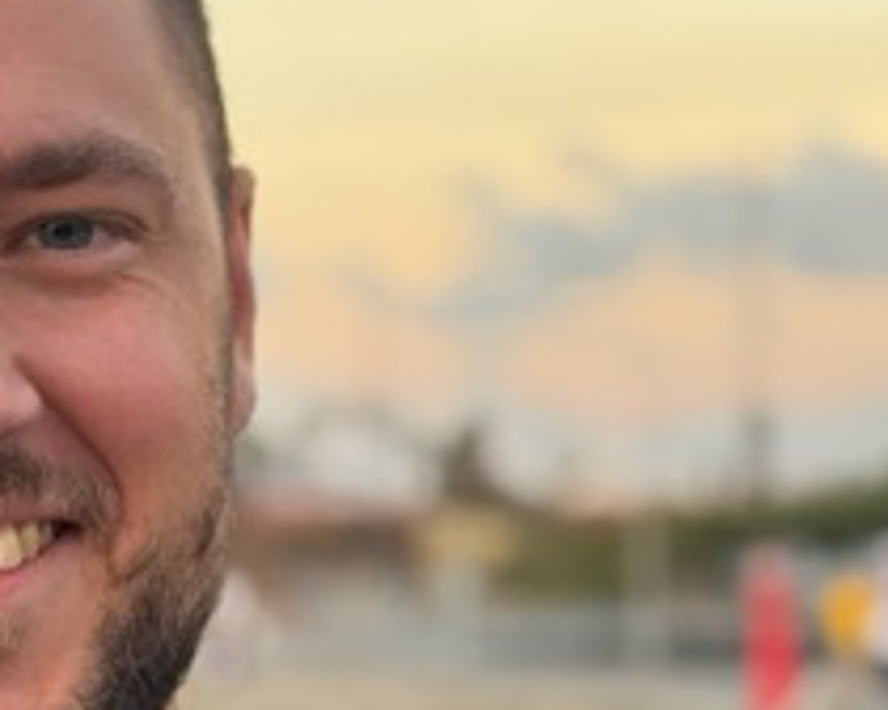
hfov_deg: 13.2
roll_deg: -0.1
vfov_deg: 10.8
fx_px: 3758
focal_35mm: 143
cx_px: -110
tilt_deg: -0.7
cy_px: 545
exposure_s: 1/121
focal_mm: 6.76
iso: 80
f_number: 1.78
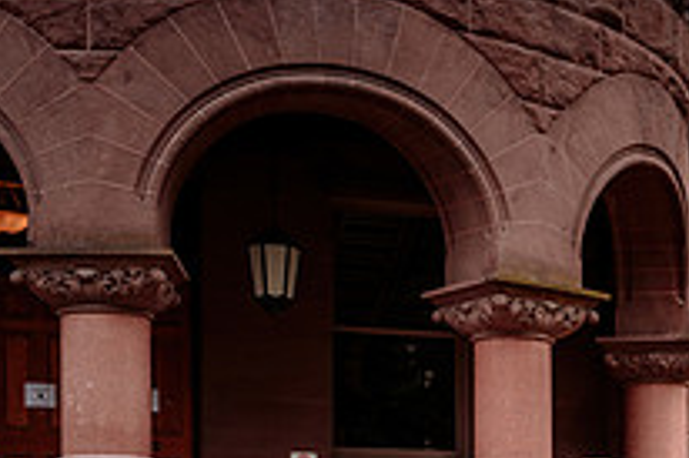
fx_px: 1778
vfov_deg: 14.0
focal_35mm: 93
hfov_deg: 21.2
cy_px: 634
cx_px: 672
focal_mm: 33
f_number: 2.8
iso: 64
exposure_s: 1/160
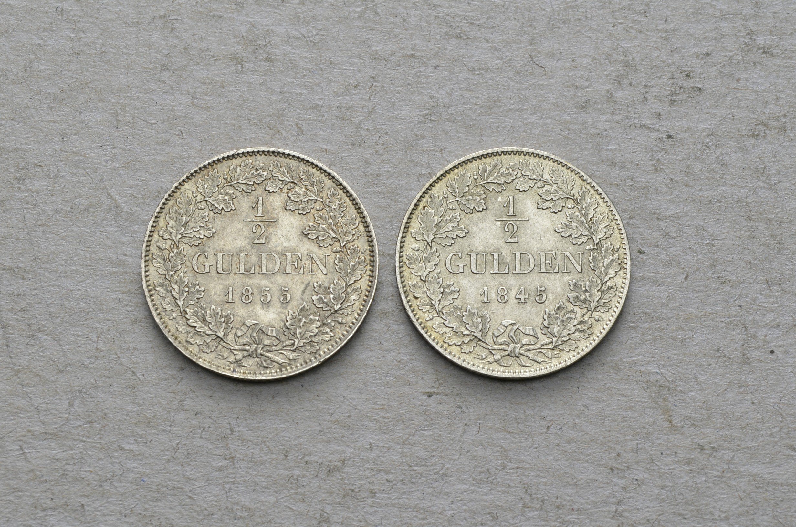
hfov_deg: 24.7
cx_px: 398
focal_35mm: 82
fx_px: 1820
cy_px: 264
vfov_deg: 16.5
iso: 400
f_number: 14
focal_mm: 55
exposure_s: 1/250
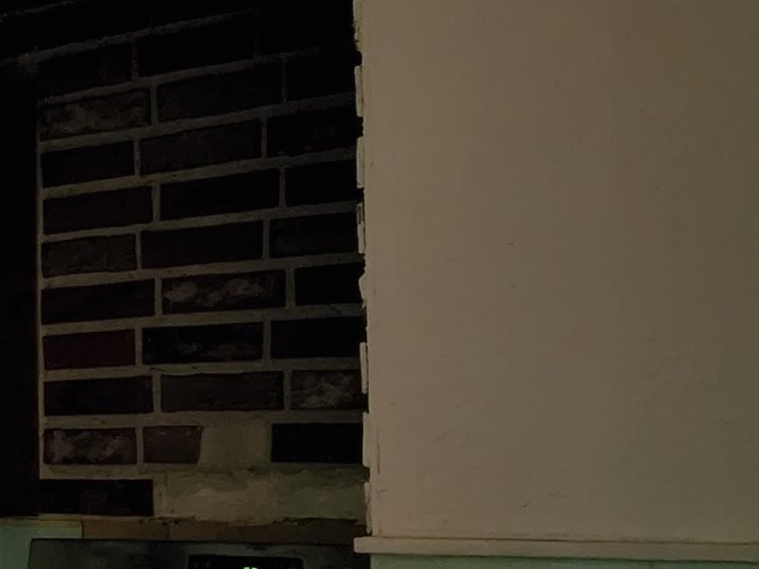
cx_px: -644
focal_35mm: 89
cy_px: 412
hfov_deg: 17.5
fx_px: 1951
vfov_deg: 16.5
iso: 1250
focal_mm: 6.4
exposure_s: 1/24
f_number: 1.8
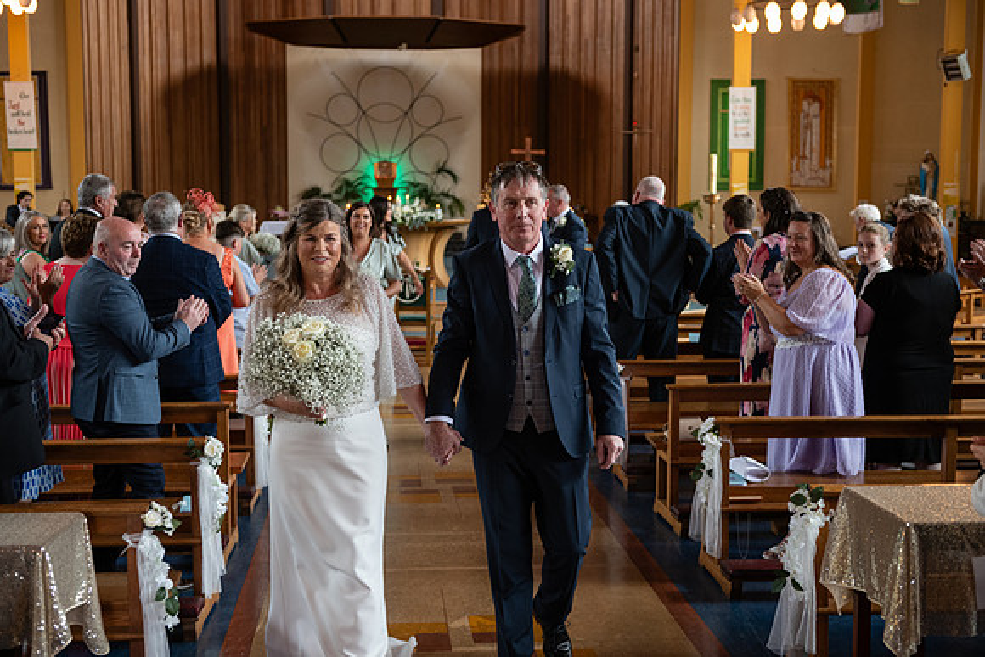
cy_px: 328
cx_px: 492
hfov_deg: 39.6
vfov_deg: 27.0
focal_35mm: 50
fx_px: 1368
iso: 640
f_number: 3.5
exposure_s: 1/160
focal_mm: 50
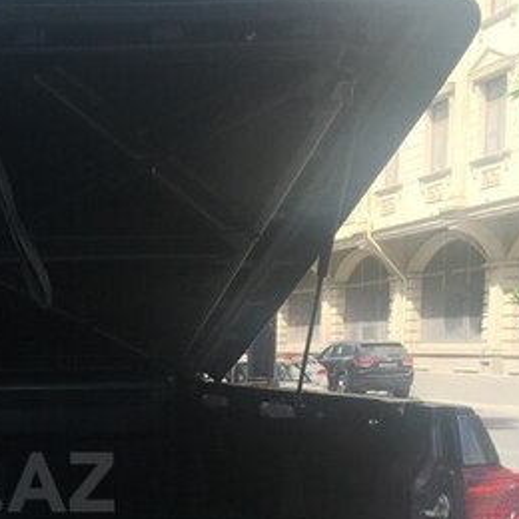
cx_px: -90
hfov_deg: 24.2
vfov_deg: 25.5
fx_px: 1103
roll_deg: -2.0
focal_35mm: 65
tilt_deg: -6.1
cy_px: 482
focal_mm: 4.15
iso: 32
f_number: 2.2
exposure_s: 1/920
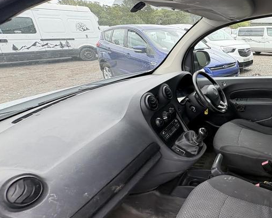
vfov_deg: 58.7
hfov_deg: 61.3
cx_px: 236
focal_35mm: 24
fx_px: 193
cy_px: 104
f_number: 2.2
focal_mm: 2.22
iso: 64
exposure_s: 1/157
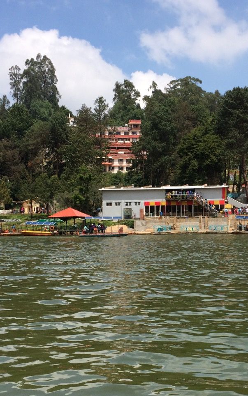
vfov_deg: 39.5
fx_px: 551
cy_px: 220
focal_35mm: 51
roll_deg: +1.4
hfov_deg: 25.2
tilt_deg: -0.8
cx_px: 171
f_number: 2.2
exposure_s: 1/2740
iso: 32
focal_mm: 4.15
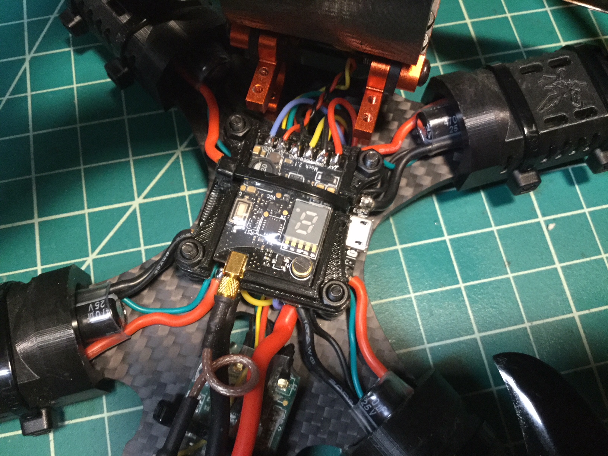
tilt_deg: -69.5
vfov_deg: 45.4
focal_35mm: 31
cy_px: 228
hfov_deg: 58.4
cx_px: 304
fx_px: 544
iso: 200
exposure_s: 1/17
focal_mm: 3.3
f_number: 2.4
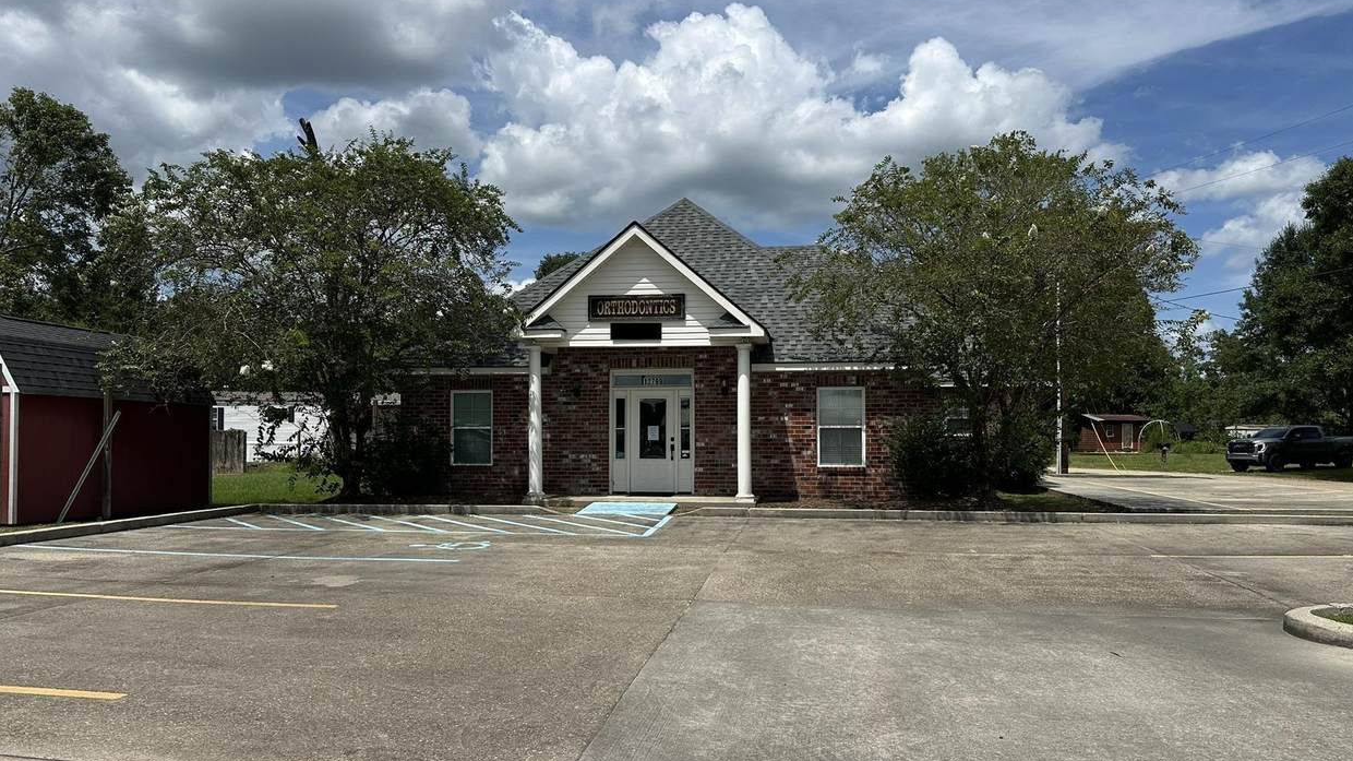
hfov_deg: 69.9
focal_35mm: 27
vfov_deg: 42.8
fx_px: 968
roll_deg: +0.1
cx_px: 662
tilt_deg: +2.6
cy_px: 425
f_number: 1.78
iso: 80
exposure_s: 1/7576
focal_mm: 6.86
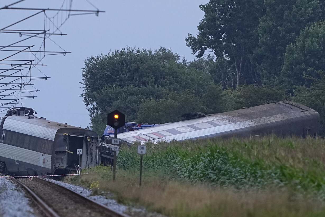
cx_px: 169
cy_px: 91
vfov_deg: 2.6
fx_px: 4704
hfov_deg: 4.0
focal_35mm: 521
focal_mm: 400
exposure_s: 1/250
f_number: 4
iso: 1000
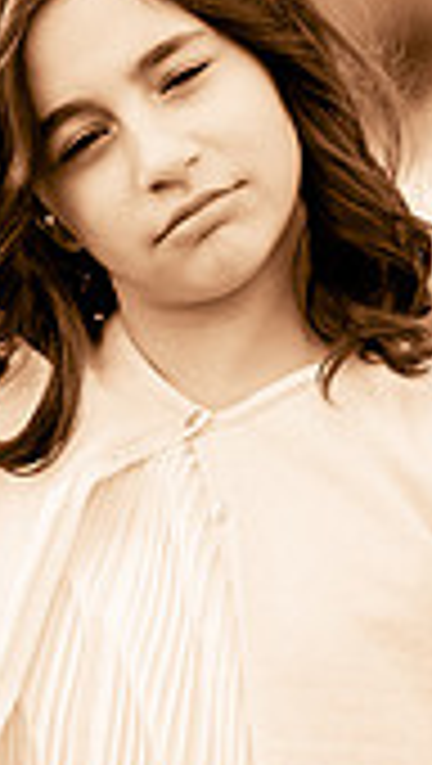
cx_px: -98
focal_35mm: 673
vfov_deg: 3.2
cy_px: 230
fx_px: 13665
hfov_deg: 1.8
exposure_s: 1/320
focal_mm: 150
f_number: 4
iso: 800
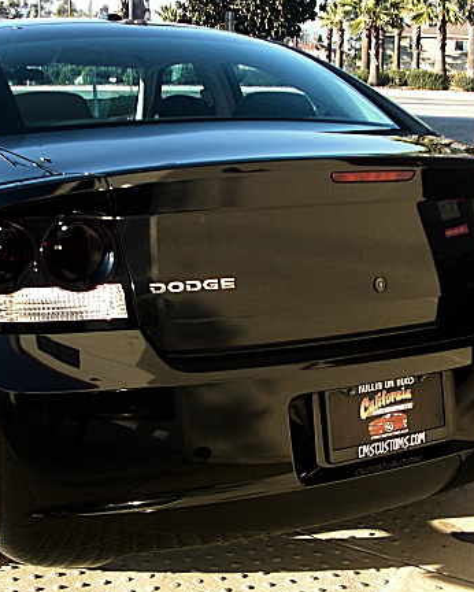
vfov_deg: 35.9
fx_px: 911
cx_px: 226
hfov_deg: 29.2
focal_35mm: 52
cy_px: 326
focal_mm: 6.3
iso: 50
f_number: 2.8
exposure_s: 1/125
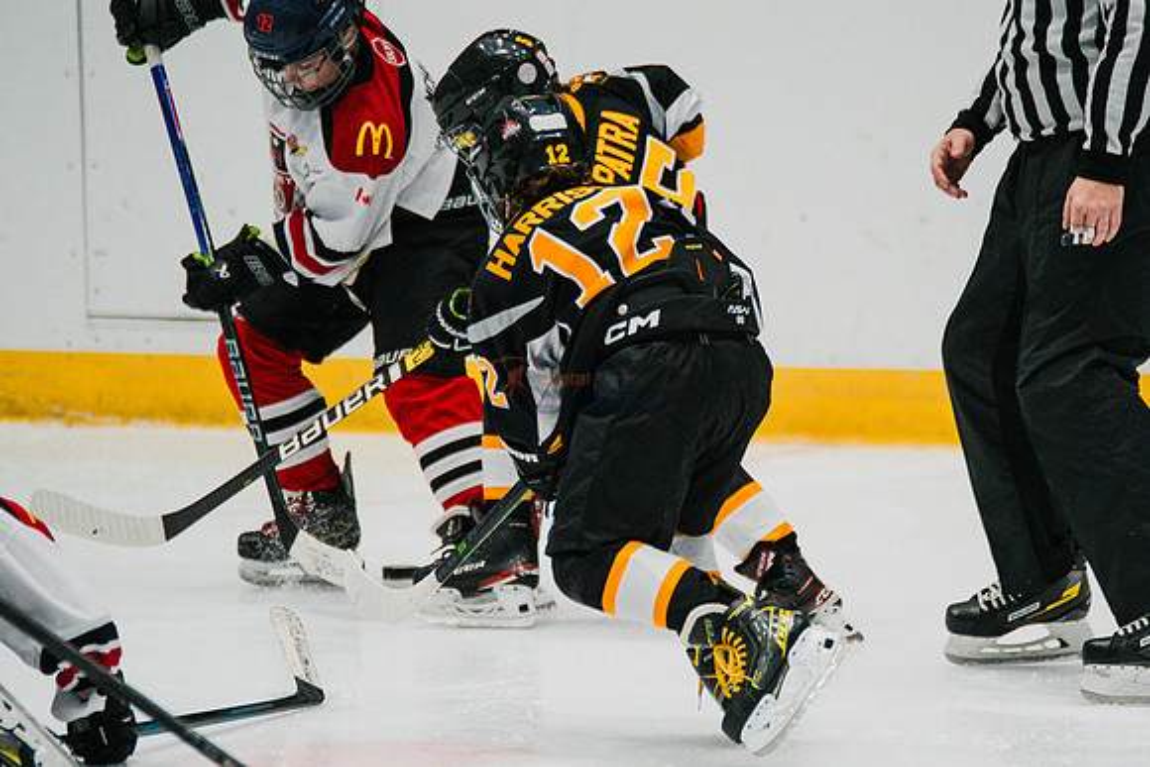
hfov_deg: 5.3
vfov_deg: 3.5
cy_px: 496
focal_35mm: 391
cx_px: 698
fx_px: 12495
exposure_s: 1/1600
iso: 3200
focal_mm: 274
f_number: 3.2
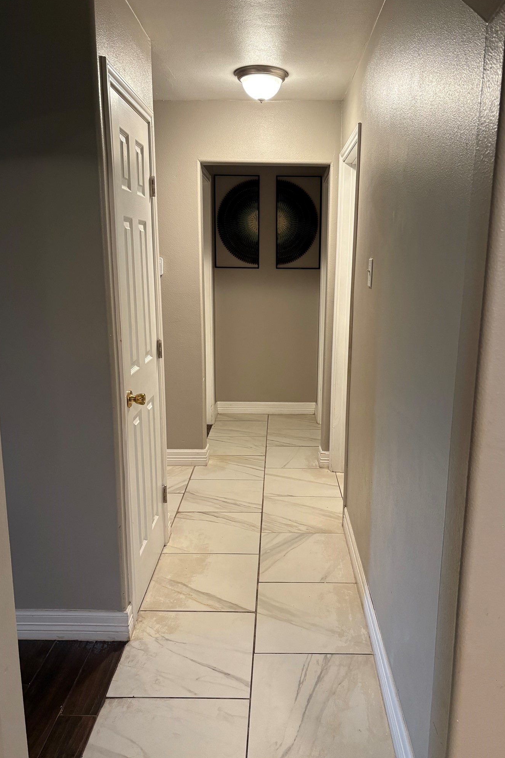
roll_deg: -0.3
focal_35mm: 28
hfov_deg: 46.4
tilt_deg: -11.2
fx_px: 589
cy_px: 369
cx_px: 274
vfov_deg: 65.5
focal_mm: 5.96
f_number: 1.6
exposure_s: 1/60
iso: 160
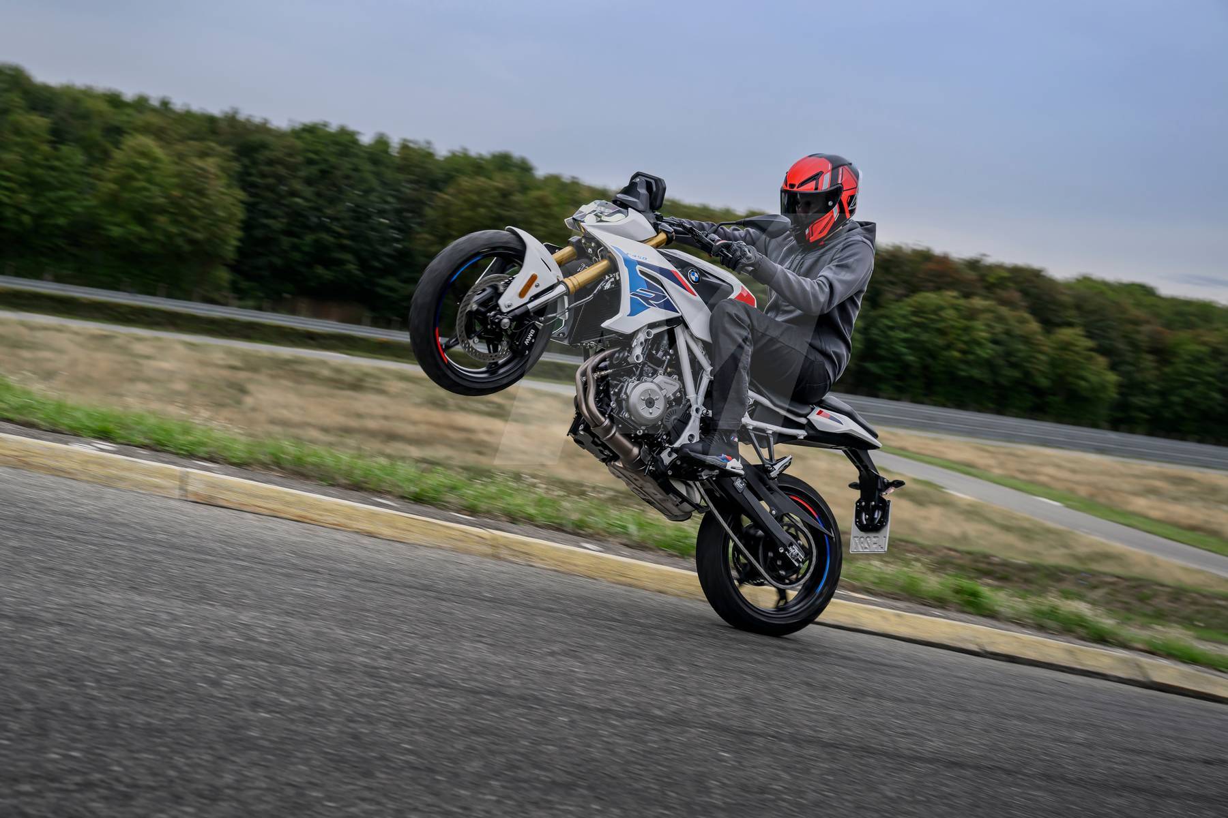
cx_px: 614
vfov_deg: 27.0
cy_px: 409
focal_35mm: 50
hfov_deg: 39.6
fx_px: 1705
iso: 320
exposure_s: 1/250
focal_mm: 50
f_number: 5.6
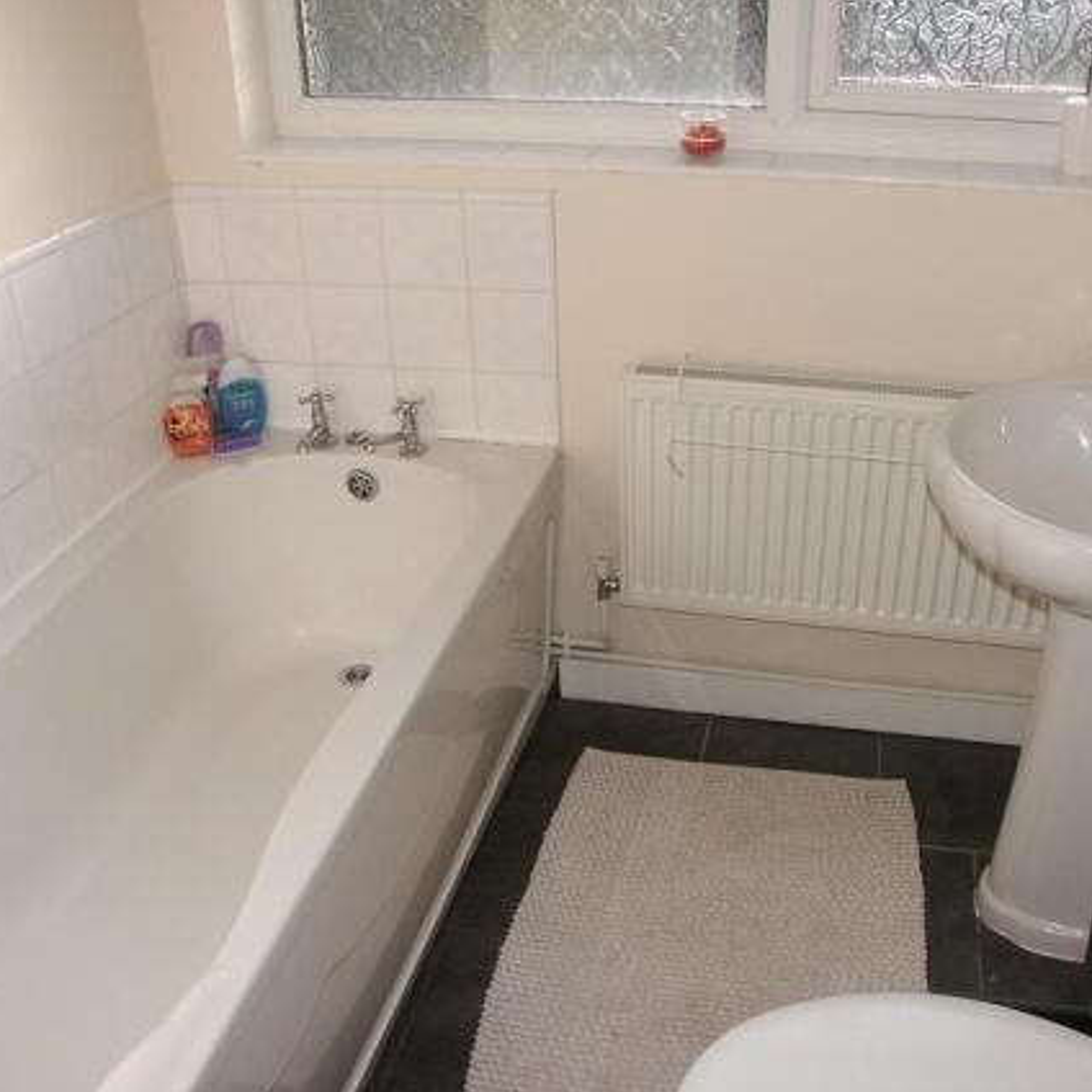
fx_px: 1213
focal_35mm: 34
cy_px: 552
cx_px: 570
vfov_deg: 48.4
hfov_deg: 48.4
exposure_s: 1/1000
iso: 200
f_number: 4
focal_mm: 7.37
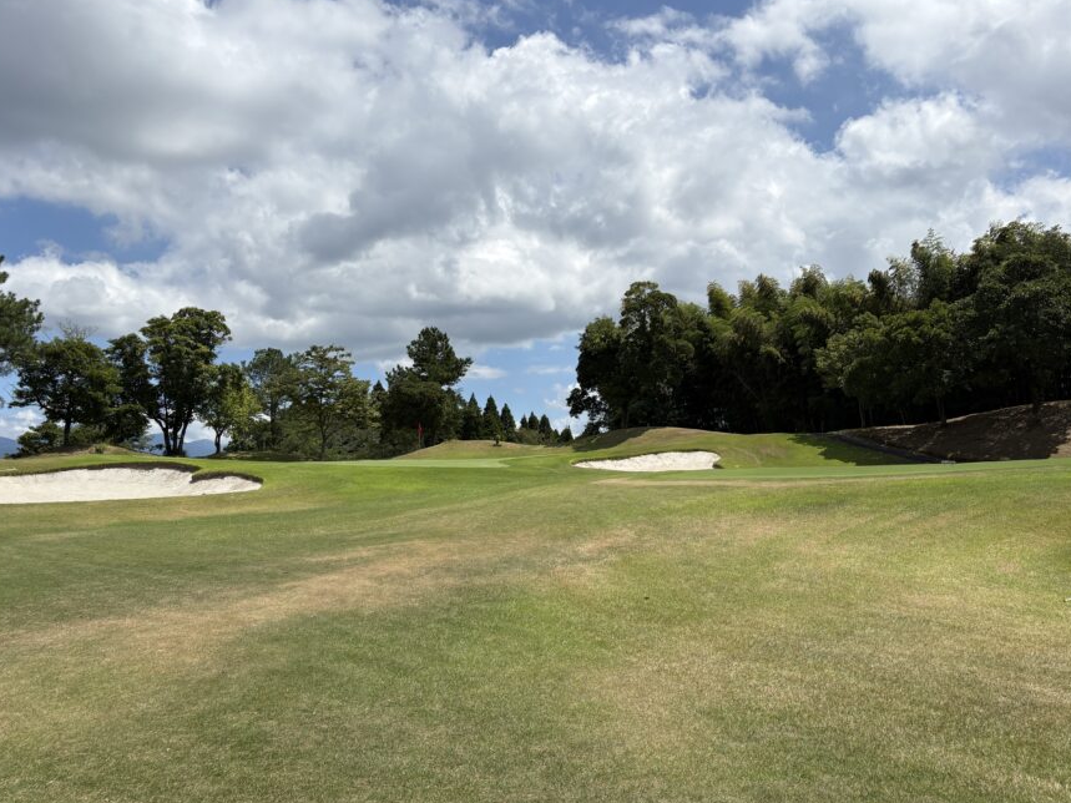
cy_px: 368
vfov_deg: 45.4
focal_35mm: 31
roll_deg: +0.9
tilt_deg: +6.5
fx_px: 959
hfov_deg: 58.4
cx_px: 527
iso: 50
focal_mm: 5.96
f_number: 1.6
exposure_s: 1/8850
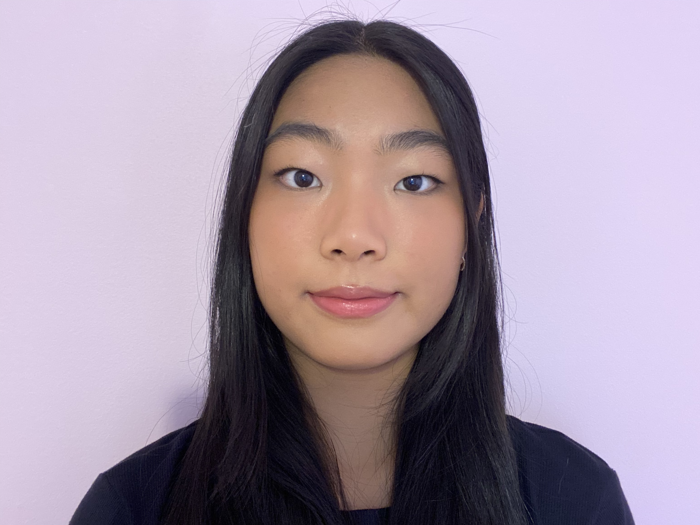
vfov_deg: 46.8
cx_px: 350
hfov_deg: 60.0
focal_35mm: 30
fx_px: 607
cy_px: 262
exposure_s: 1/30
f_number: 2.2
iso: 400
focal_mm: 2.71
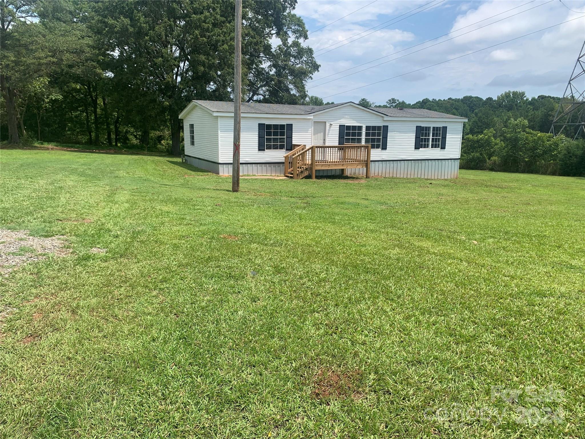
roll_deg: -0.3
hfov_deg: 67.3
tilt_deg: -10.3
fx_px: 439
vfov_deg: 53.1
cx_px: 292
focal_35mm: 26
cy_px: 220
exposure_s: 1/2421
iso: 25
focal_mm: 4.25
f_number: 1.8
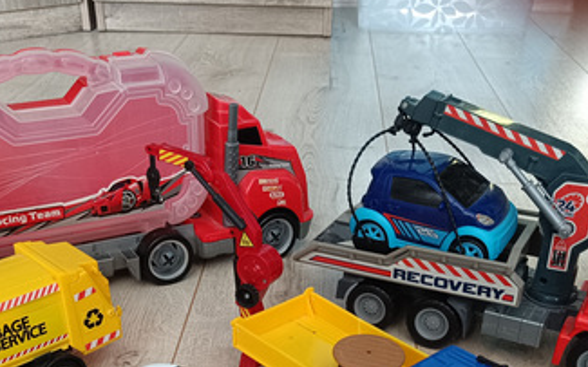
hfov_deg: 42.6
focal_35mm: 47
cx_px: 277
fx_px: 753
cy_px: 396
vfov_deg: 25.6
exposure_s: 1/25
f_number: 1.88
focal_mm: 5.59
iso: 729
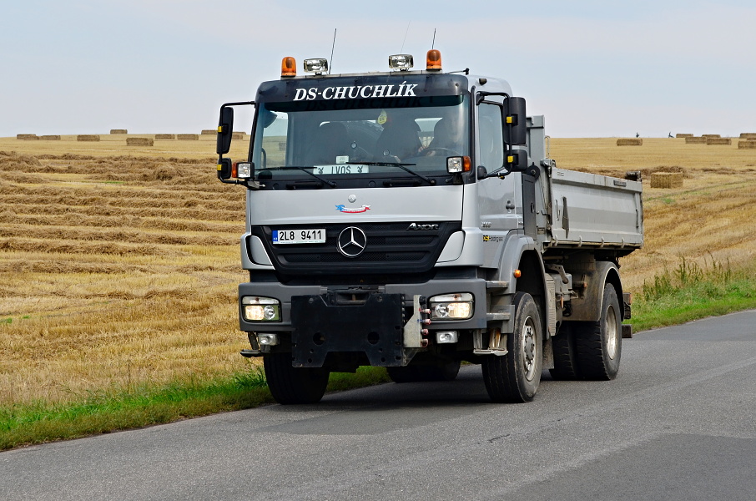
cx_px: 378
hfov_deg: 24.7
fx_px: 1729
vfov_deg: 16.5
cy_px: 250
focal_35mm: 82
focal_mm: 55
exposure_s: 1/500
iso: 125
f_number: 9
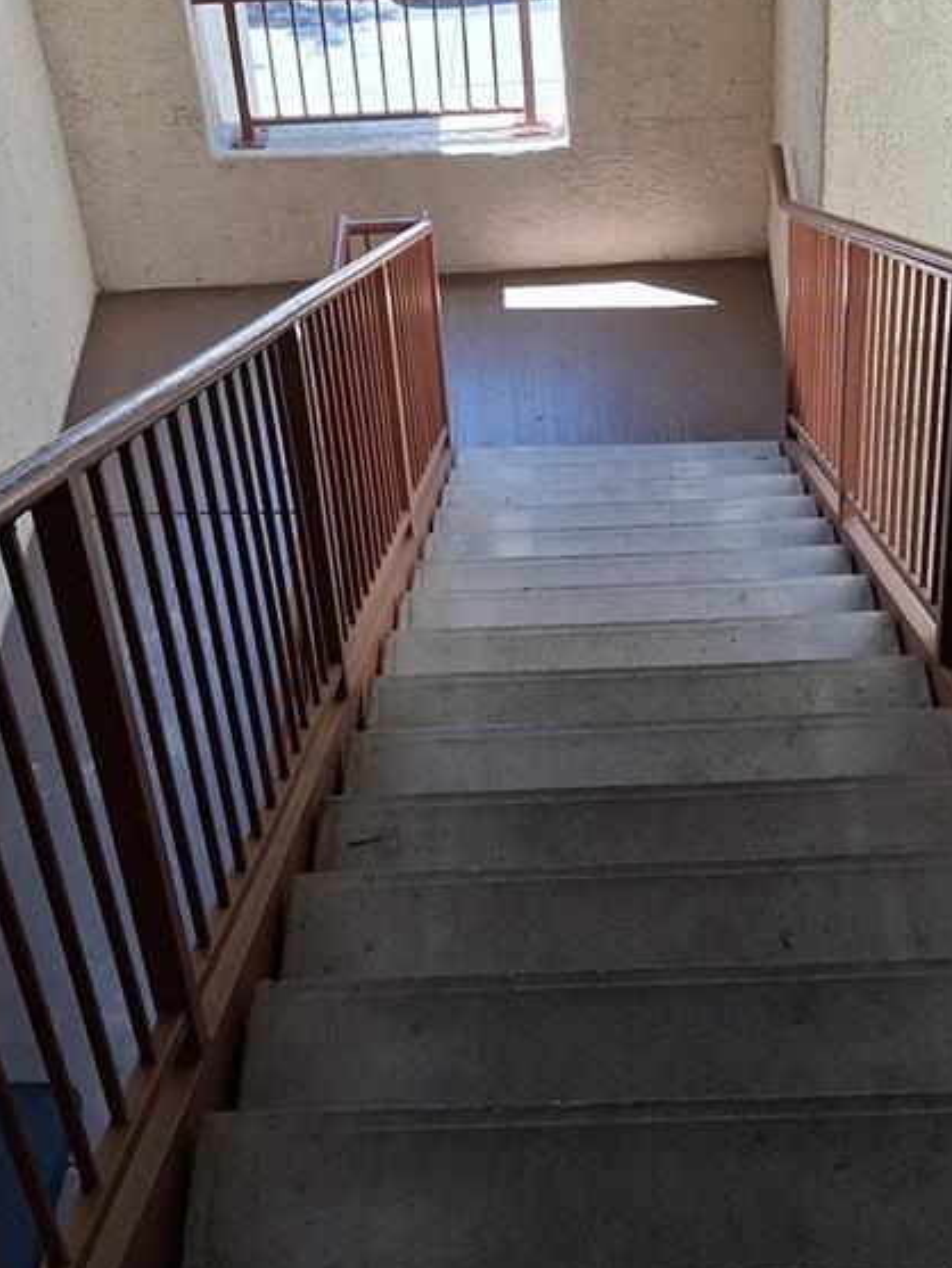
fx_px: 2053
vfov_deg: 33.6
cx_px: 456
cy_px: 296
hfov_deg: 26.1
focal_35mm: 56
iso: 40
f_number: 1.8
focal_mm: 3.98
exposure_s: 1/120
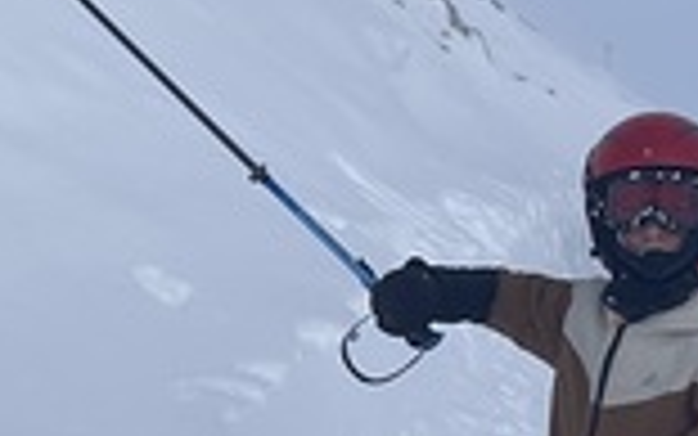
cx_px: 101
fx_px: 1694
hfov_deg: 22.8
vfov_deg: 14.7
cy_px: 225
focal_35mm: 89
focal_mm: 4.2
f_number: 1.6
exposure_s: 1/5556
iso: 32
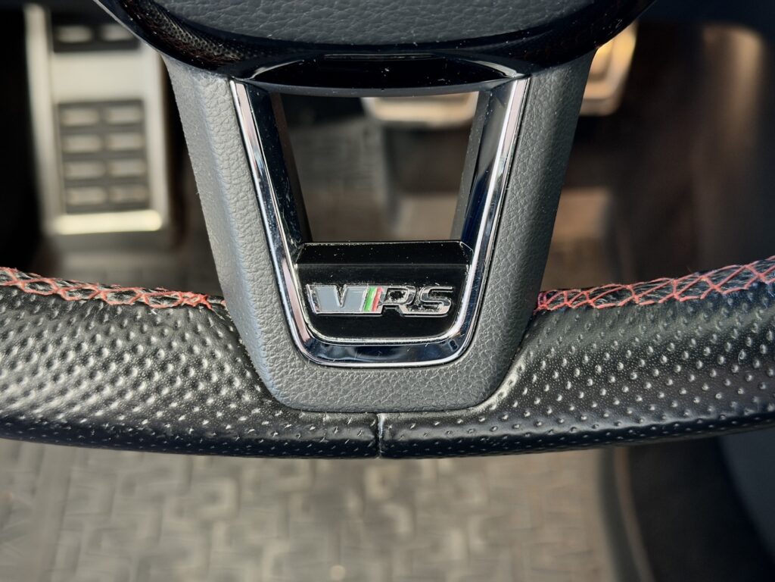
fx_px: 1075
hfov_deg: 39.7
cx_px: 388
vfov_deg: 30.3
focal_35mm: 48
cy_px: 291
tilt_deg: -47.3
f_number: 1.78
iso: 500
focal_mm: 6.76
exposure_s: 1/25
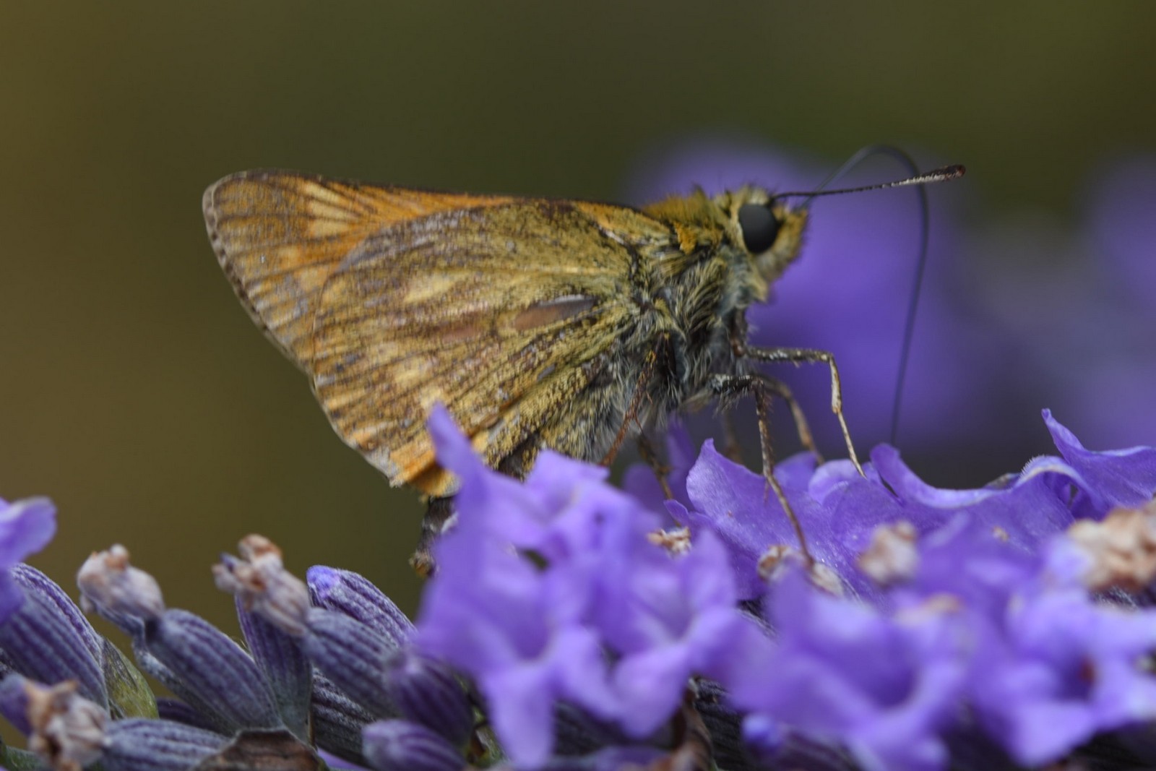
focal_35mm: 90
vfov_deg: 15.2
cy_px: 386
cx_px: 578
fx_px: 2890
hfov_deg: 22.6
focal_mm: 90
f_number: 7.1
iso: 100
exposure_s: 1/200
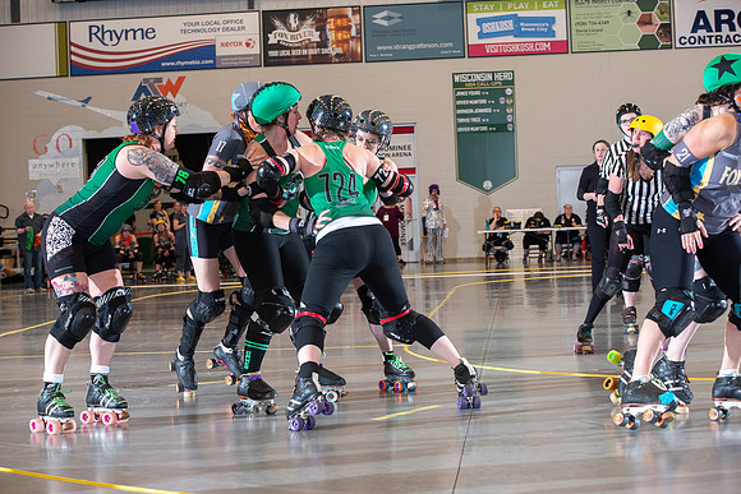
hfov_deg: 26.0
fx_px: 1606
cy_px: 247
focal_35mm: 78
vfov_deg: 17.5
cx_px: 370
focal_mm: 78
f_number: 5.6
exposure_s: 1/160
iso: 640
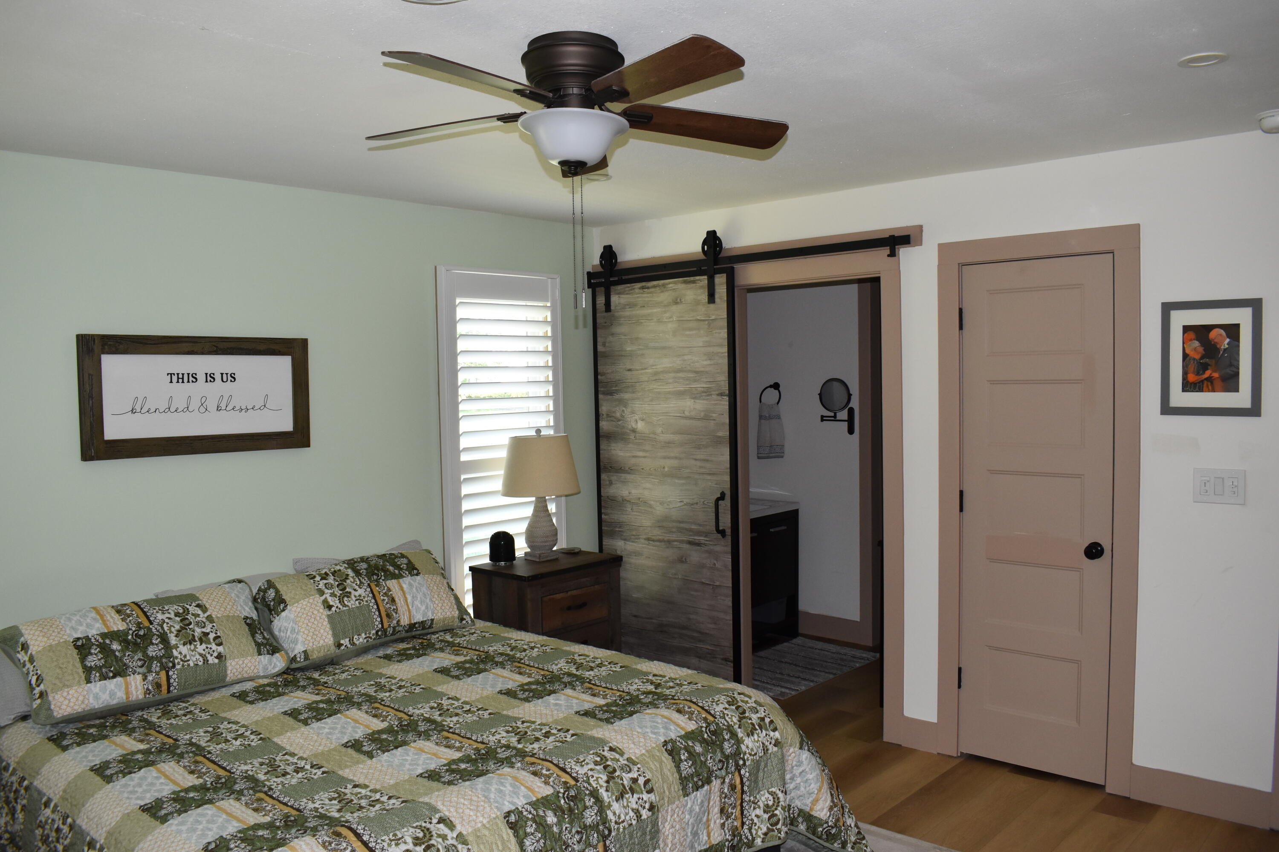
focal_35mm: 27
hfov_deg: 67.4
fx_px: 959
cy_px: 426
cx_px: 640
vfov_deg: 47.9
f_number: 5.6
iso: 800
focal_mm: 18
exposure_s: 1/125
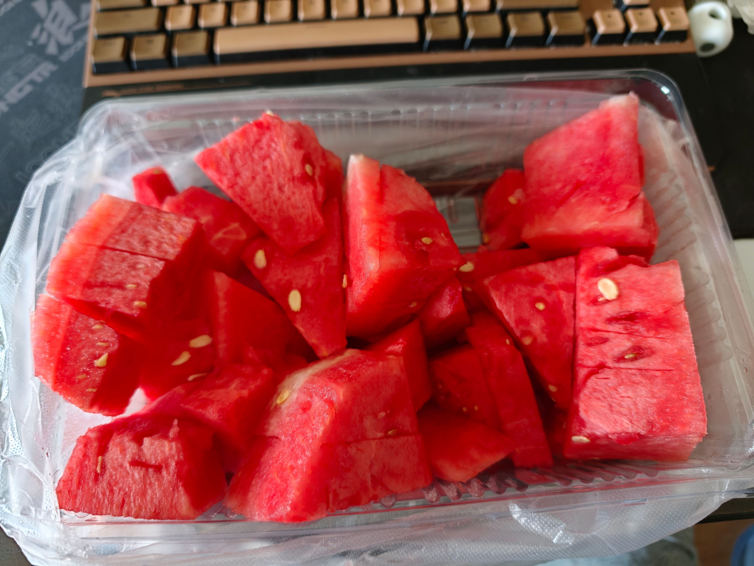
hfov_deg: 73.9
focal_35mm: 23
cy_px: 283
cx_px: 377
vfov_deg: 58.9
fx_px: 501
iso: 1000
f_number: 1.5
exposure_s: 1/59
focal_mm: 6.75
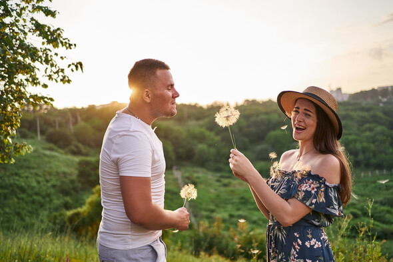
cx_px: 196
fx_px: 382
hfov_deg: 54.4
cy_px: 131
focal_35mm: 35
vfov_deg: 37.8
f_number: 1.8
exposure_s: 1/1250
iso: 200
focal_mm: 35
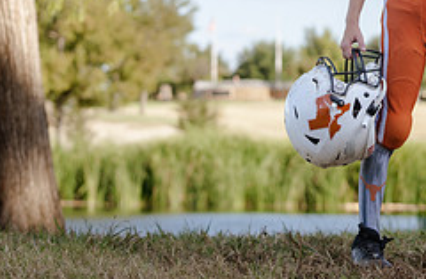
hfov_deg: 11.2
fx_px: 2141
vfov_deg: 7.4
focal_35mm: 182
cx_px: 442
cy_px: -37
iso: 100
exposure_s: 1/320
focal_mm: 70
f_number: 3.5
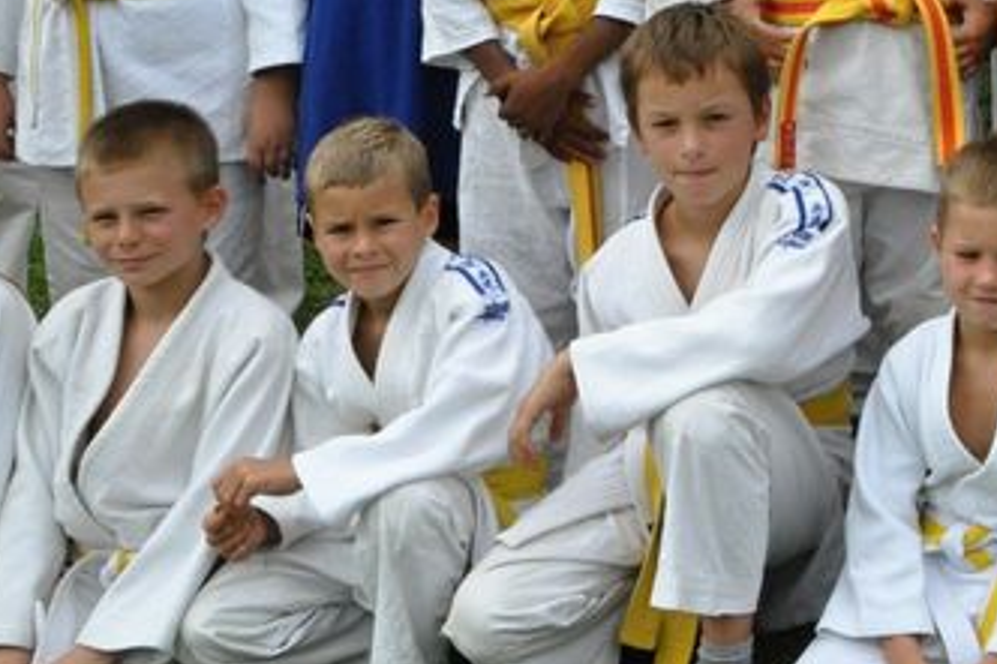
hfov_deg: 22.1
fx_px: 2174
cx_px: 1420
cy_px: -135
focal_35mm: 79
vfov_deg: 16.6
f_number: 18
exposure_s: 1/320
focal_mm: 17
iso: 1600
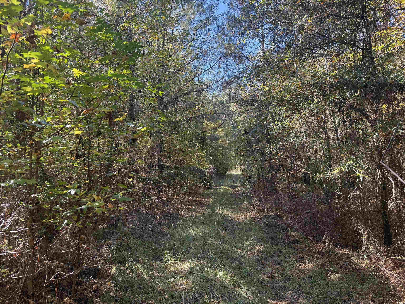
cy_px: 152
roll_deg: +0.1
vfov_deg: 56.8
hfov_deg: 71.6
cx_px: 202
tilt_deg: +4.1
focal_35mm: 24
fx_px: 281
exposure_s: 1/243
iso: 125
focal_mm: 6.76
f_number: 1.78
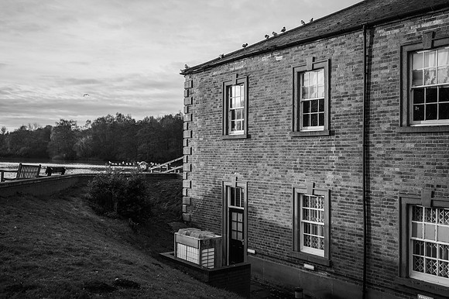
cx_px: 224
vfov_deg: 37.8
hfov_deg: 54.5
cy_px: 150
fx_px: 436
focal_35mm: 35
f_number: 3.2
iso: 100
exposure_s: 1/800
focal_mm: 35
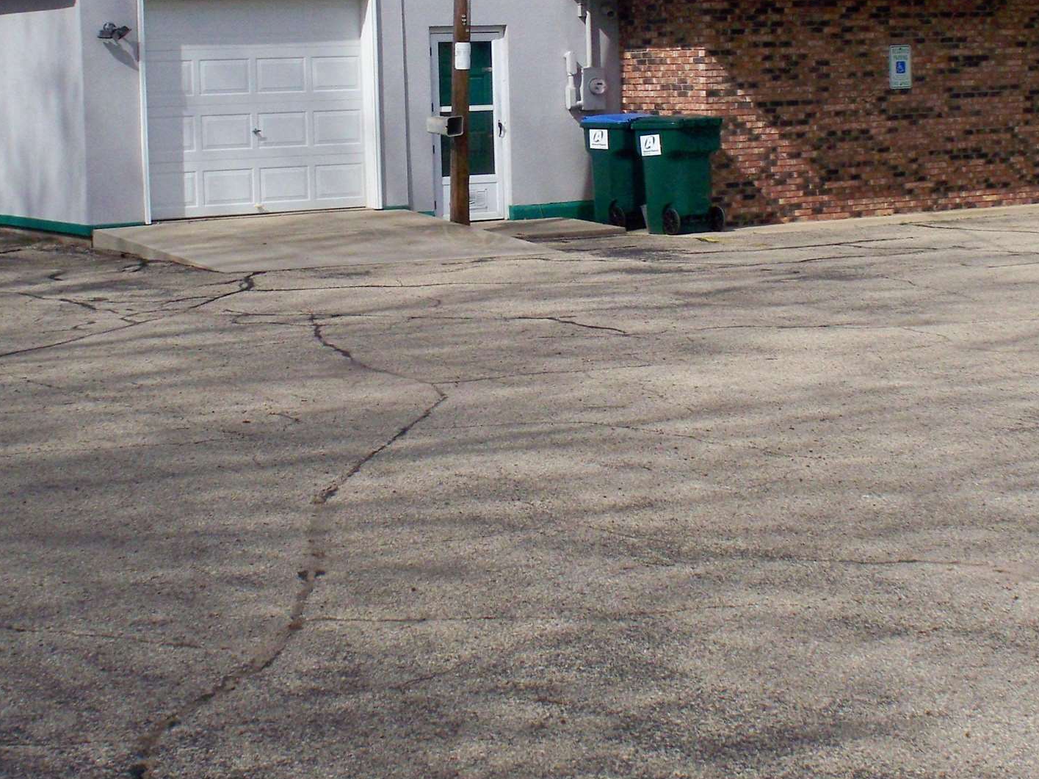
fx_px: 2281
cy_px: 161
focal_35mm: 76
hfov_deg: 25.6
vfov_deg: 19.2
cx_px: 572
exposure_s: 1/1250
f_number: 4.8
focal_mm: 7.54
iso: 125
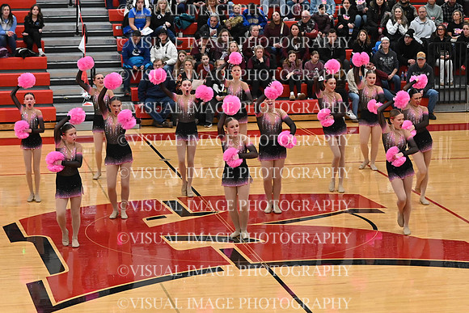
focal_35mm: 105
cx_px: 234
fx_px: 1368
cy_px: 156
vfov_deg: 13.0
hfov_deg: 19.5
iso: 8000
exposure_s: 1/400
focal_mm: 70
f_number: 4
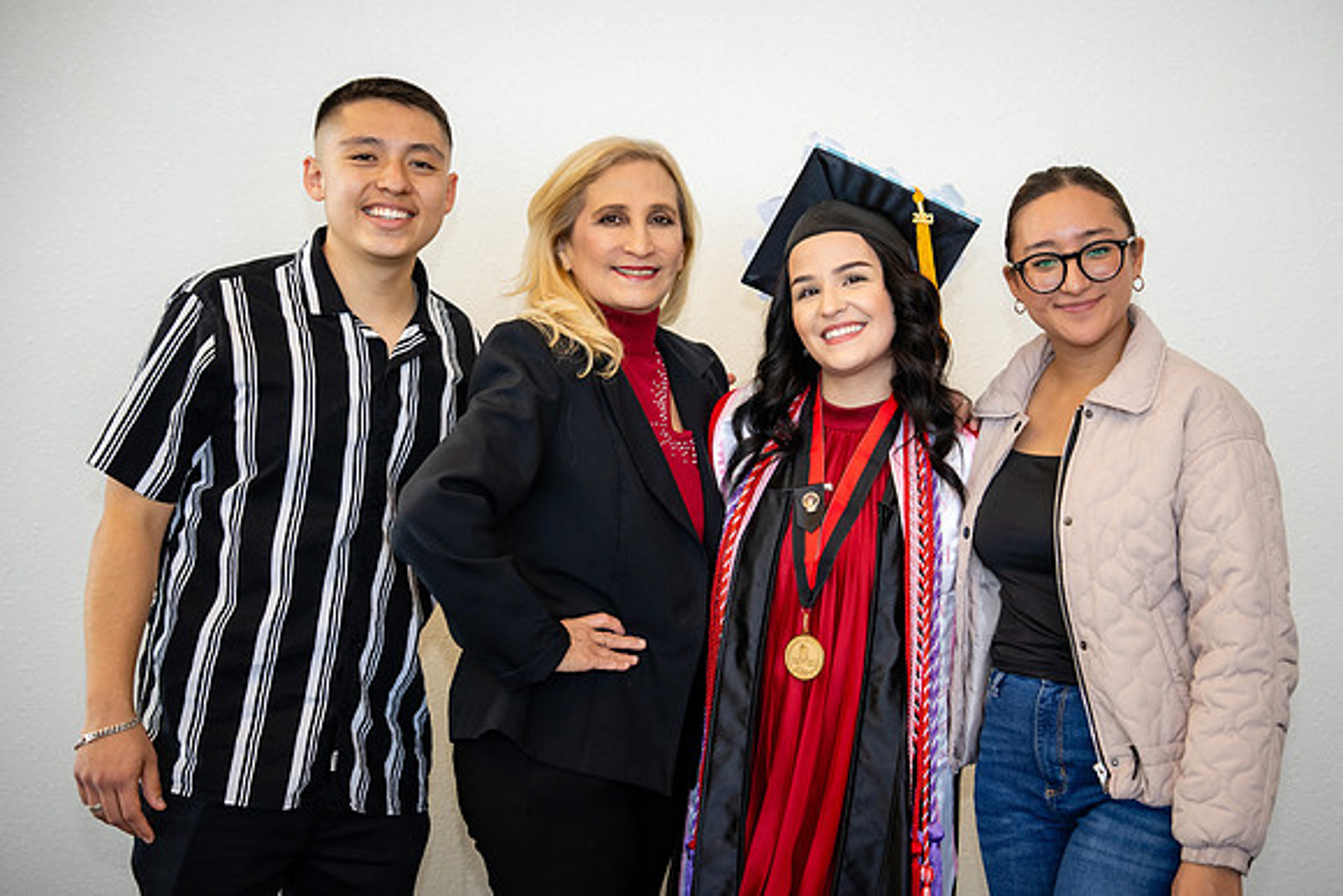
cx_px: 731
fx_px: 2662
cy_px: 441
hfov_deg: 28.3
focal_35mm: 71
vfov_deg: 19.1
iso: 320
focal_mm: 63
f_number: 2.8
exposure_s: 1/125
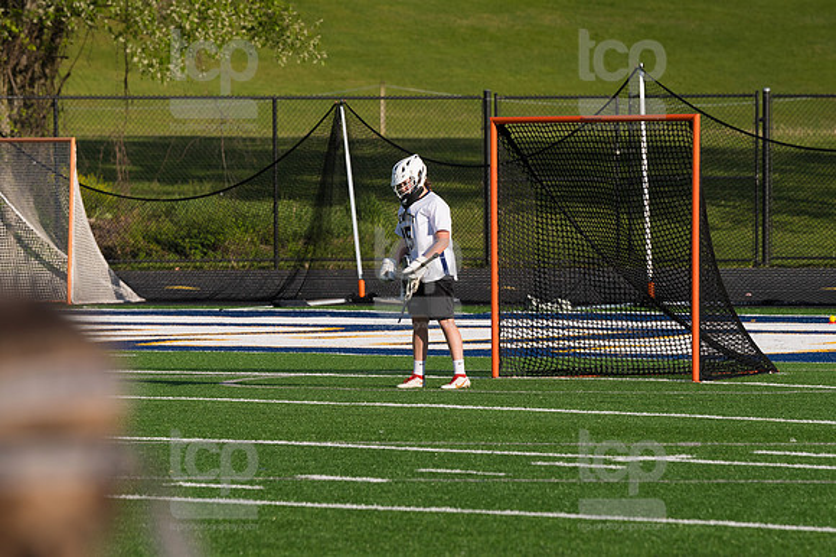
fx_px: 6962
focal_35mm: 300
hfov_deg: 6.9
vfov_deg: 4.6
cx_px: 418
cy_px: 278
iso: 250
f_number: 5.6
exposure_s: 1/1600
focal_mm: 200
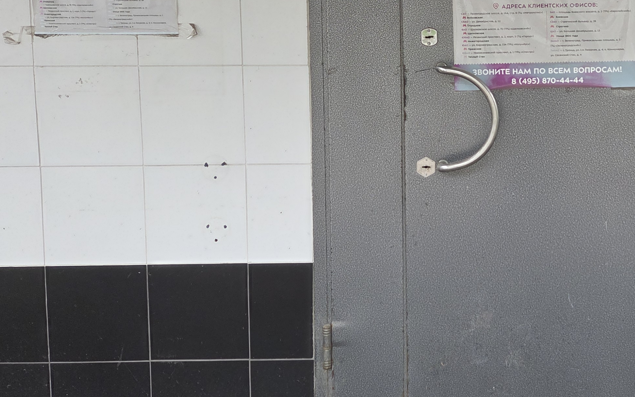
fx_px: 865
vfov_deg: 25.2
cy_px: 52
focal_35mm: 50
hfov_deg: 38.5
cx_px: 524
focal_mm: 5.4
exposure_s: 1/180
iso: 100
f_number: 1.8
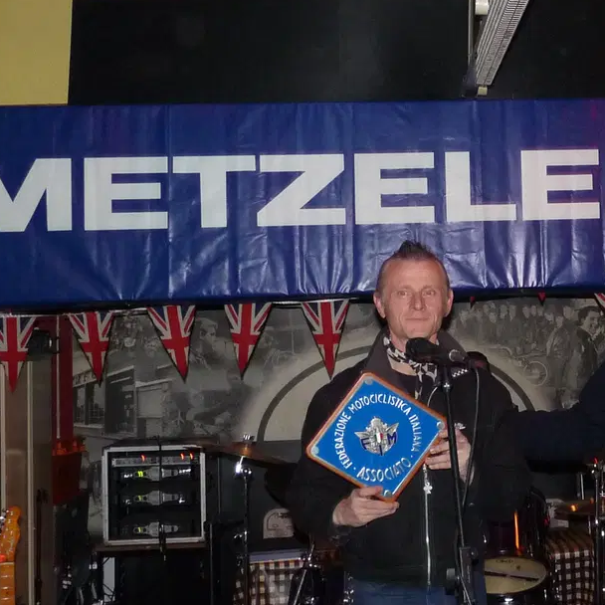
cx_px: 566
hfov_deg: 24.5
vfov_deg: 25.3
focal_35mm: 68
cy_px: 267
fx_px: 1345
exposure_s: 1/60
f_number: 2.8
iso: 320
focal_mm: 4.8
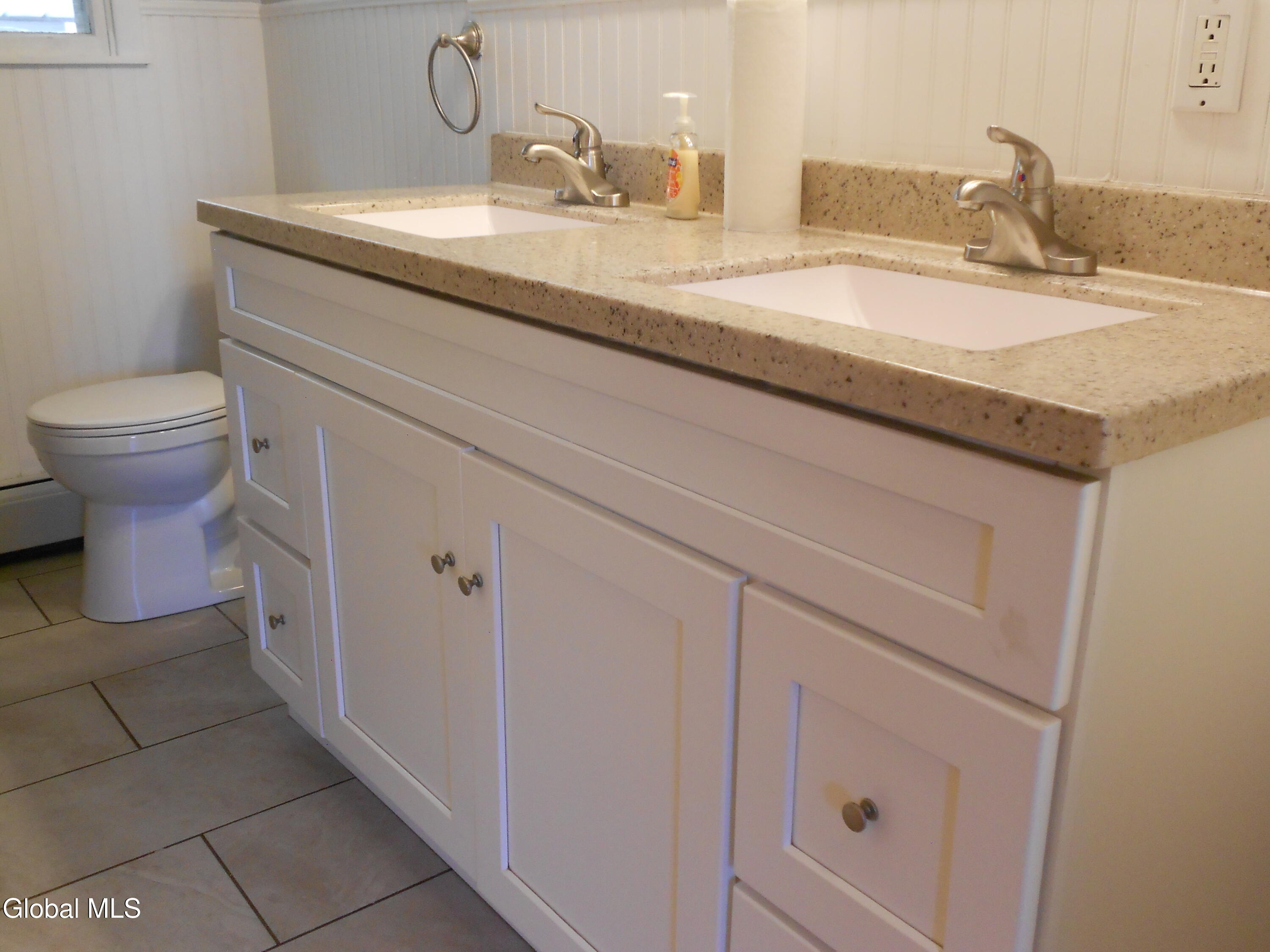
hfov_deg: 56.8
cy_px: 476
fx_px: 1174
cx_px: 635
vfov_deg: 44.2
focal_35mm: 32
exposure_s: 1/30
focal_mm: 5.8
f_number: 3.6
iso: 250
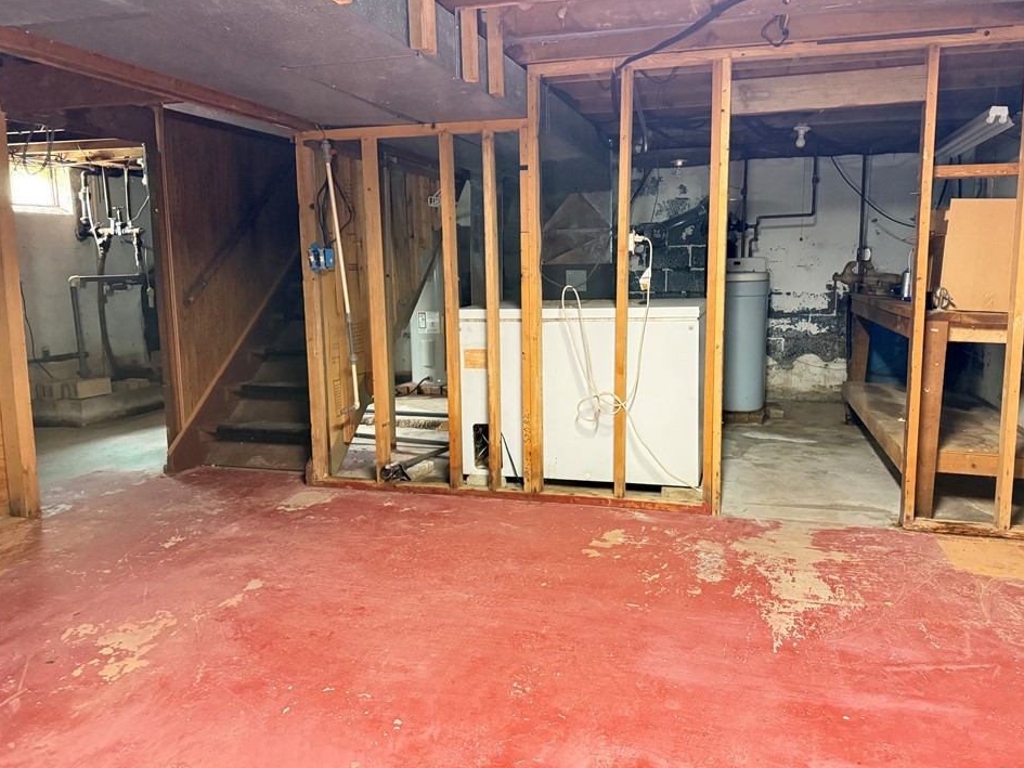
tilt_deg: -8.7
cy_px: 387
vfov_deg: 53.1
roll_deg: +0.0
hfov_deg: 67.2
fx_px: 769
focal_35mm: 26
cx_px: 548
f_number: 1.78
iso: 1000
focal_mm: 6.76
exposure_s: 1/40
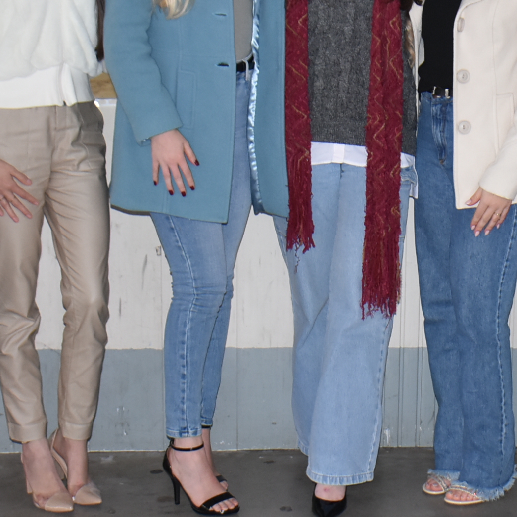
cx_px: 479
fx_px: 1605
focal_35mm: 95
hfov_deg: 18.0
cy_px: 144
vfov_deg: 18.2
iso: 800
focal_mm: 26
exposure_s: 1/60
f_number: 3.8
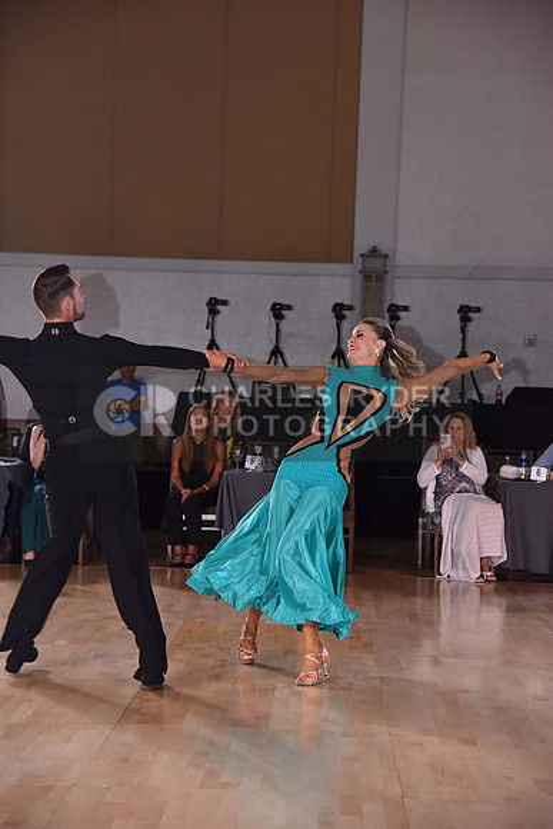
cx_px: 276
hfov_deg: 18.2
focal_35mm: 75
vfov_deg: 27.0
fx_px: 1727
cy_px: 414
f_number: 5
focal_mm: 75
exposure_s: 1/250
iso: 2000
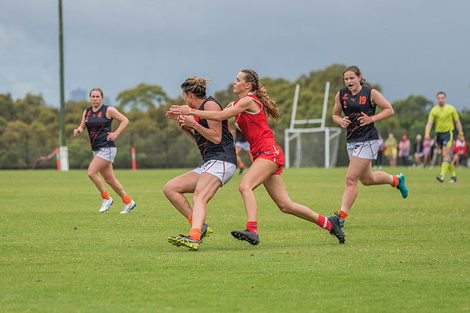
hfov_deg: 7.8
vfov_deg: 5.2
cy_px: 176
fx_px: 3438
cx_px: 194
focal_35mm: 263
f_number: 6.3
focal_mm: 210
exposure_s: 1/1250
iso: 500
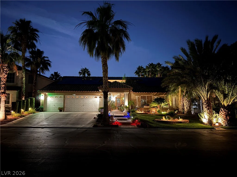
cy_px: 88
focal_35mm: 26
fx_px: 178
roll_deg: -0.4
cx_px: 118
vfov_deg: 53.1
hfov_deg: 67.3
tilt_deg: +5.7
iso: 800
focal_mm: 5.96
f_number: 1.6
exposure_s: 1/5
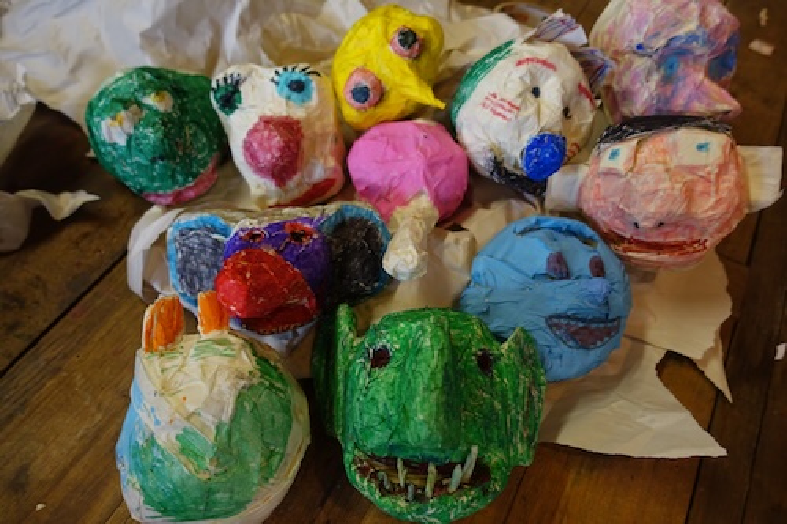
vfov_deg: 53.1
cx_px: 394
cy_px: 262
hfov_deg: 73.8
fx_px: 524
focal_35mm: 24
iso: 160
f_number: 1.8
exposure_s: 1/30
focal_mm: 8.8
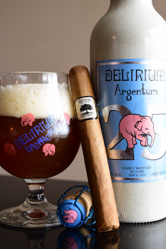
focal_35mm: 60
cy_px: 124
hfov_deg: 22.6
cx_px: 83
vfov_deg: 33.4
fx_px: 415
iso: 1000
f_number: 5.6
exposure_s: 1/25
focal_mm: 40
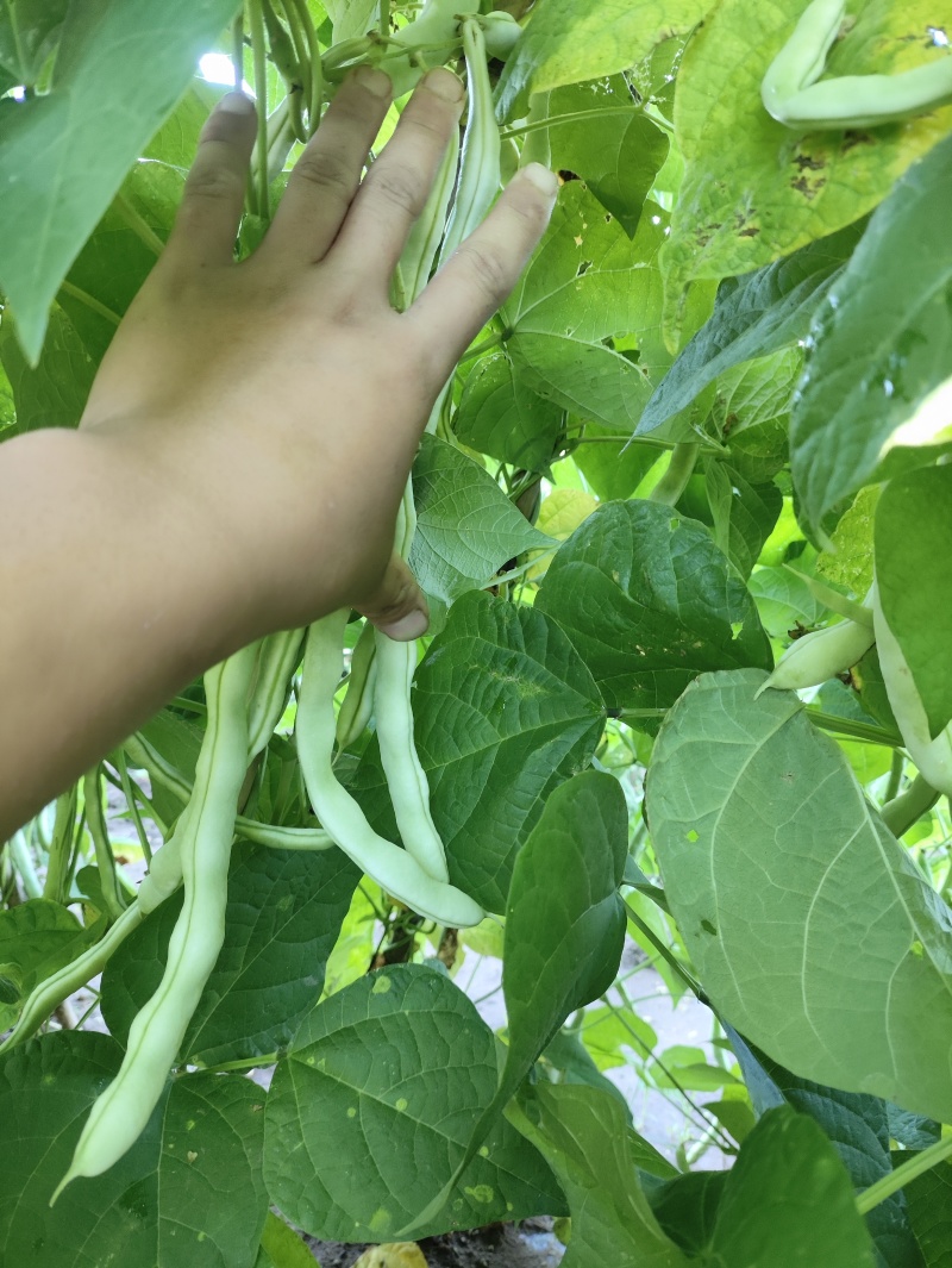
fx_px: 916
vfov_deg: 69.4
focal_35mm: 25
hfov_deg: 54.9
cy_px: 634
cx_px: 476
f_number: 1.79
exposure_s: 1/34.4
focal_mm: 4.71
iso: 174
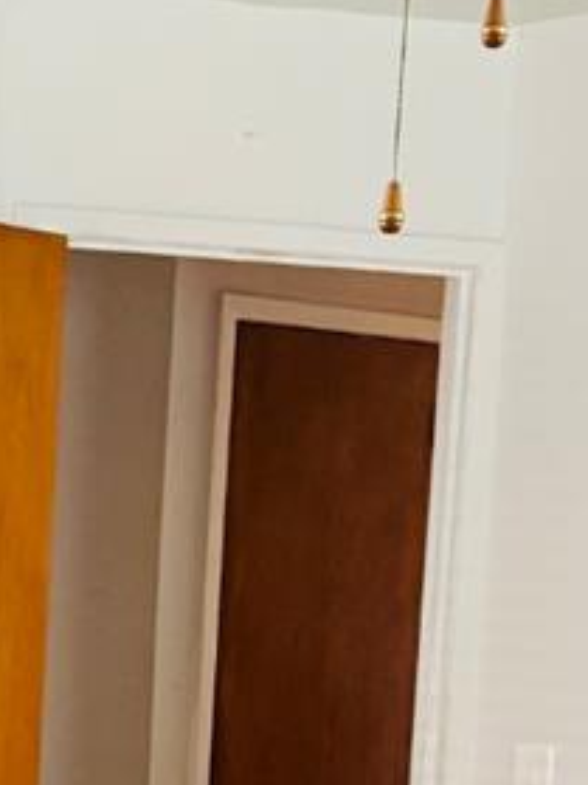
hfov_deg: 11.3
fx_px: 2924
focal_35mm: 129
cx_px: -100
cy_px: 936
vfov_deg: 14.8
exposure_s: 1/60
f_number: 1.78
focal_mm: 6.76
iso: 400
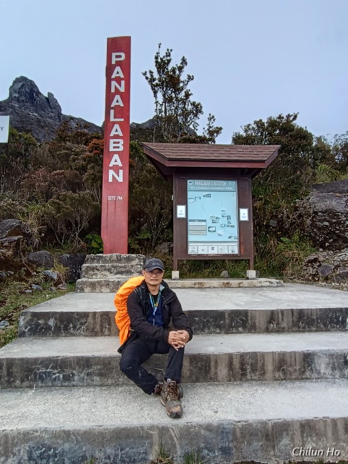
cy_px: 232
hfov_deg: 78.1
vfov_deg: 94.5
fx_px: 214
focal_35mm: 16
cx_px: 174
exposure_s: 1/414
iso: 50
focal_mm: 1.66
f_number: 2.2
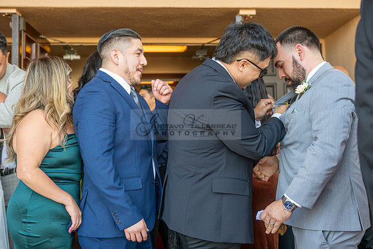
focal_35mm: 45
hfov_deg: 43.6
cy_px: 124
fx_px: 466
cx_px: 186
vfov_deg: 29.9
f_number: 4
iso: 250
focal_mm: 45
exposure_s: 1/200
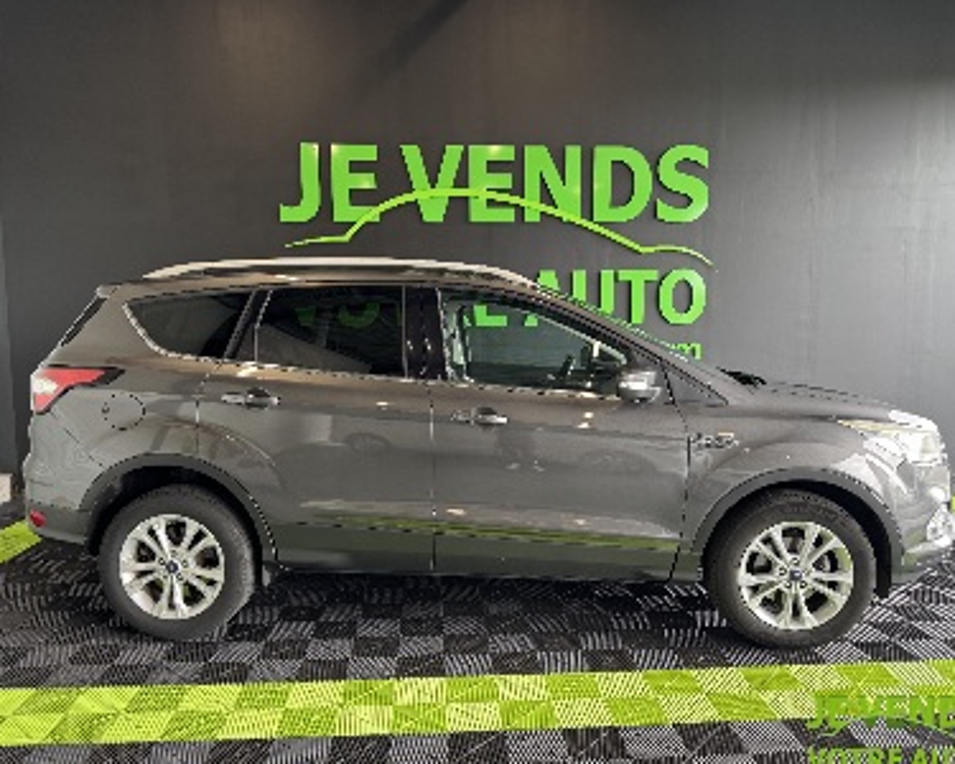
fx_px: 735
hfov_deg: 66.0
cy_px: 395
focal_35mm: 26
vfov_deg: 54.9
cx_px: 474
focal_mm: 6.76
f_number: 1.78
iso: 200
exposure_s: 1/119
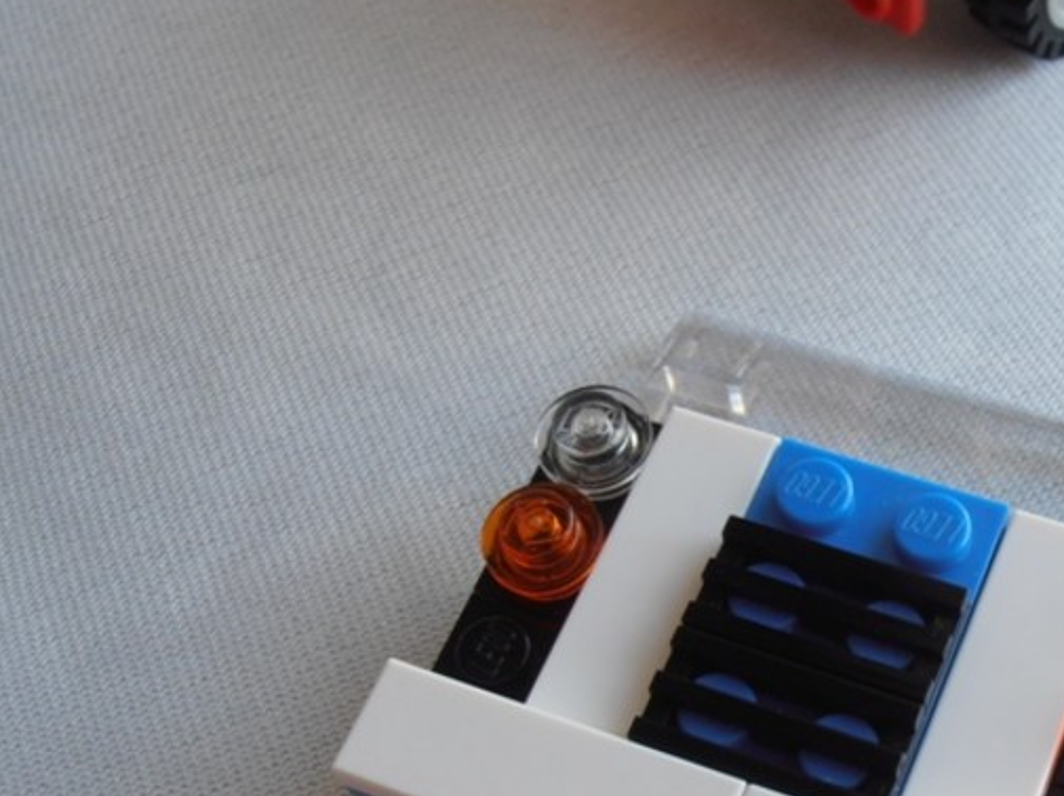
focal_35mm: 66
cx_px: 876
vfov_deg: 22.1
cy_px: 570
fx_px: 2027
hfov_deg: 28.7
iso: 80
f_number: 3.9
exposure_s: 1/40
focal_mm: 6.61
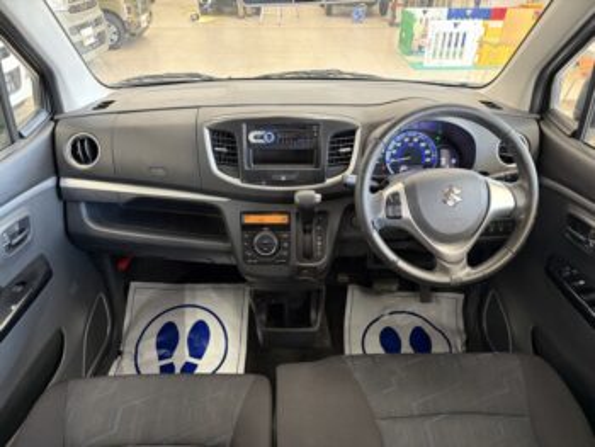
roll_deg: +0.3
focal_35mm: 26
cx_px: 298
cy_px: 224
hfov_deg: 67.3
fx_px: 447
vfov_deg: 53.1
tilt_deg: -31.2
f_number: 1.6
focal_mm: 5.96
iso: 250
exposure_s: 1/60
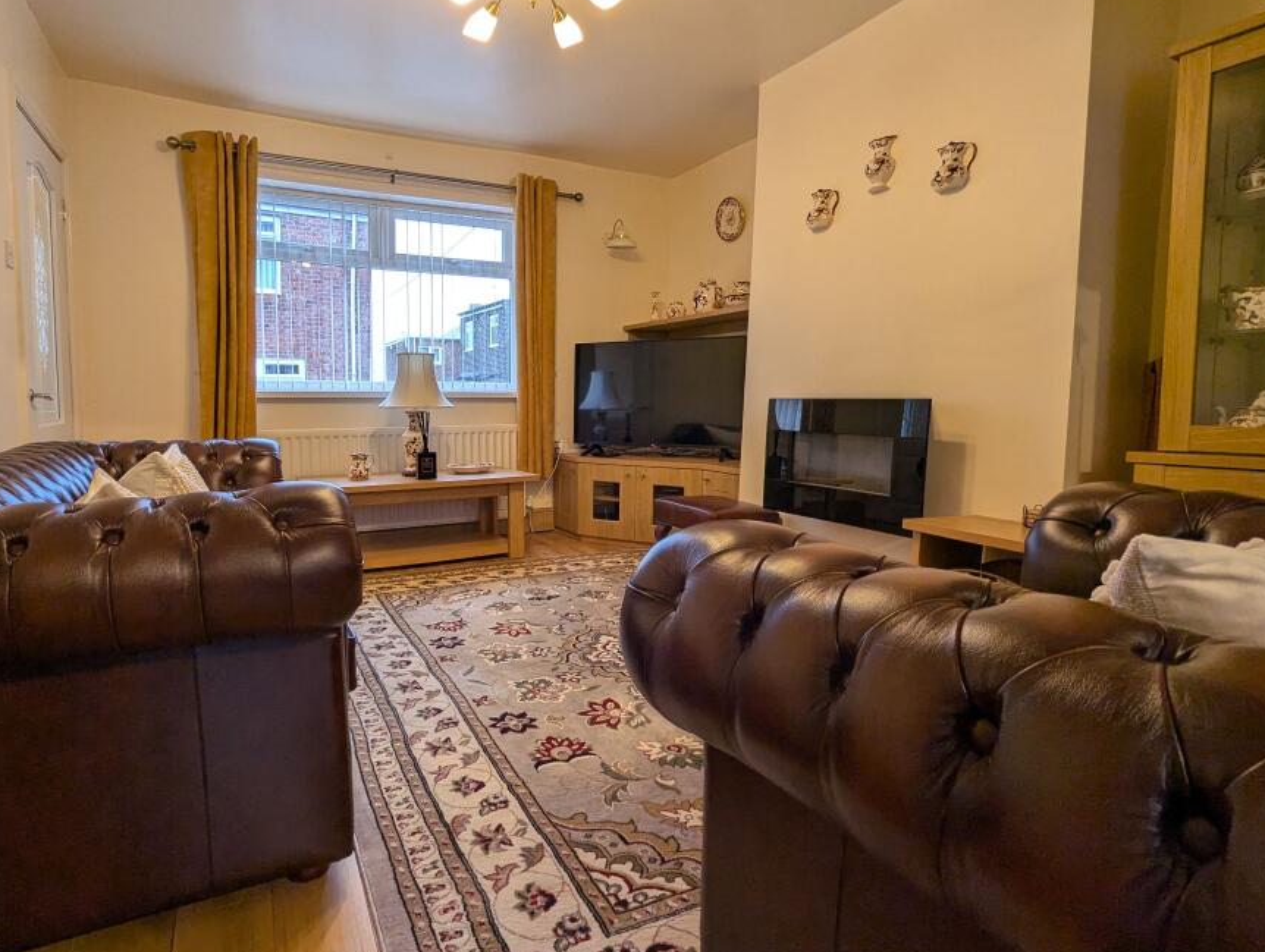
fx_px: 695
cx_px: 555
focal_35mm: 19
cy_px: 448
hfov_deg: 84.2
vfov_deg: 68.8
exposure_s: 1/50
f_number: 2.2
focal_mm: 2.35
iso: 135
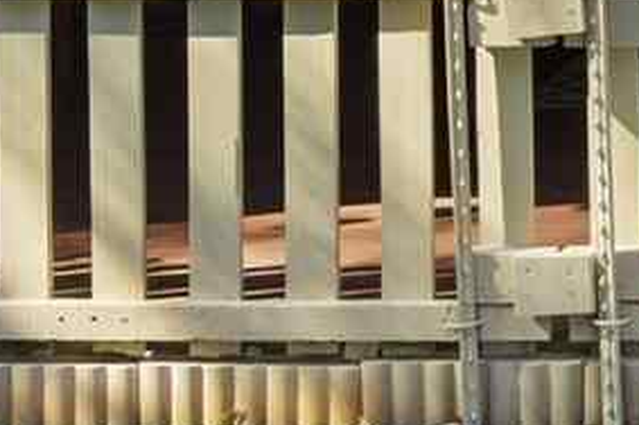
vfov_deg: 7.4
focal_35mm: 174
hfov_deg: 10.6
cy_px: -549
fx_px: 3085
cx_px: 1357
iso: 100
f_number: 9
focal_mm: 16
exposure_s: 1/1600
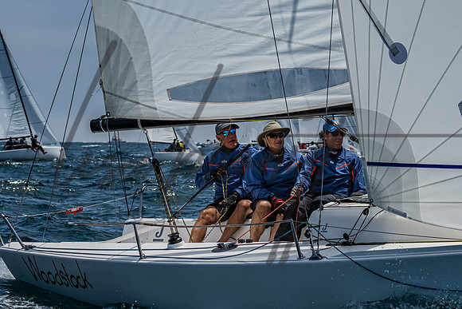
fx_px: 1820
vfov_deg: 9.7
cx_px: 335
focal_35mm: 142
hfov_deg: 14.4
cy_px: 94
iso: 400
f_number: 6.3
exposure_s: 1/2500
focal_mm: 95
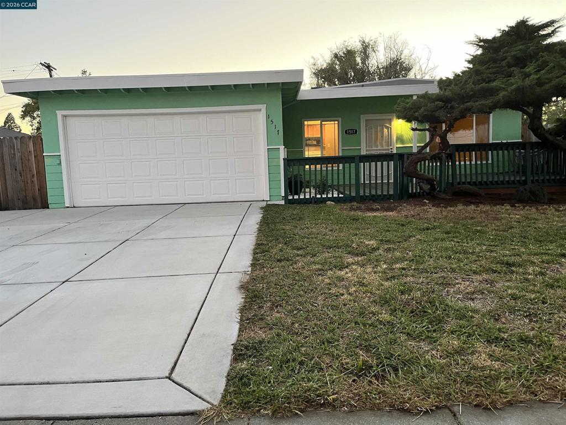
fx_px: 425
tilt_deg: -5.5
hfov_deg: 67.3
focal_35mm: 26
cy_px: 212
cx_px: 283
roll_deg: +2.4
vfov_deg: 53.1
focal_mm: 5.1
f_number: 1.6
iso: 320
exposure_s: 1/60
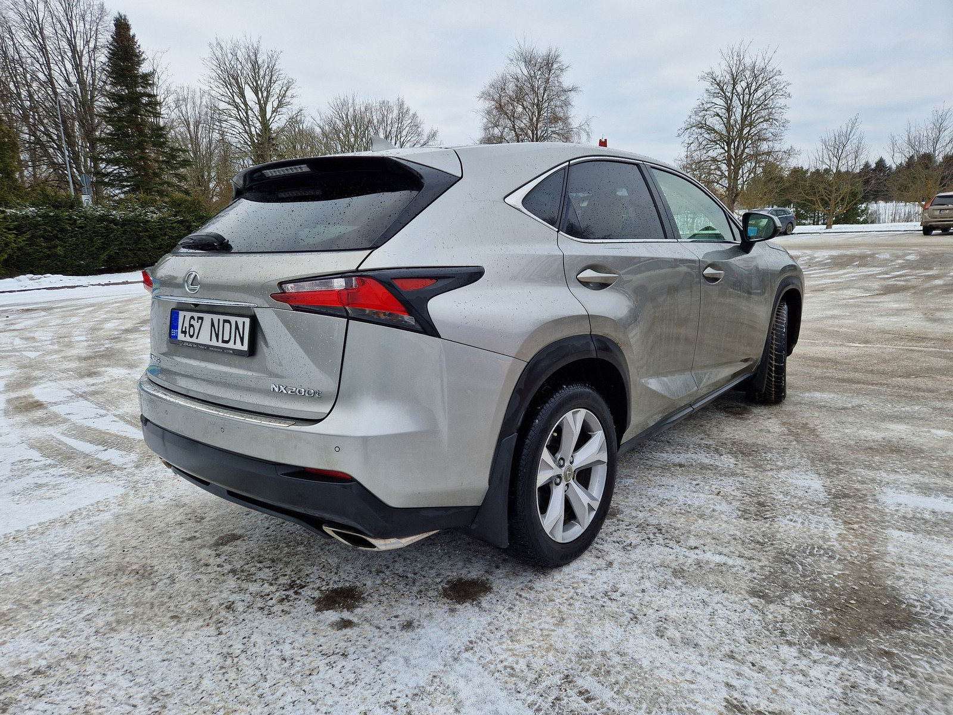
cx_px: 476
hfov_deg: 73.9
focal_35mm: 23
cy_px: 358
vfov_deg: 58.9
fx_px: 633
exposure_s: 1/228
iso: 50
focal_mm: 5.4
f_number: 1.8
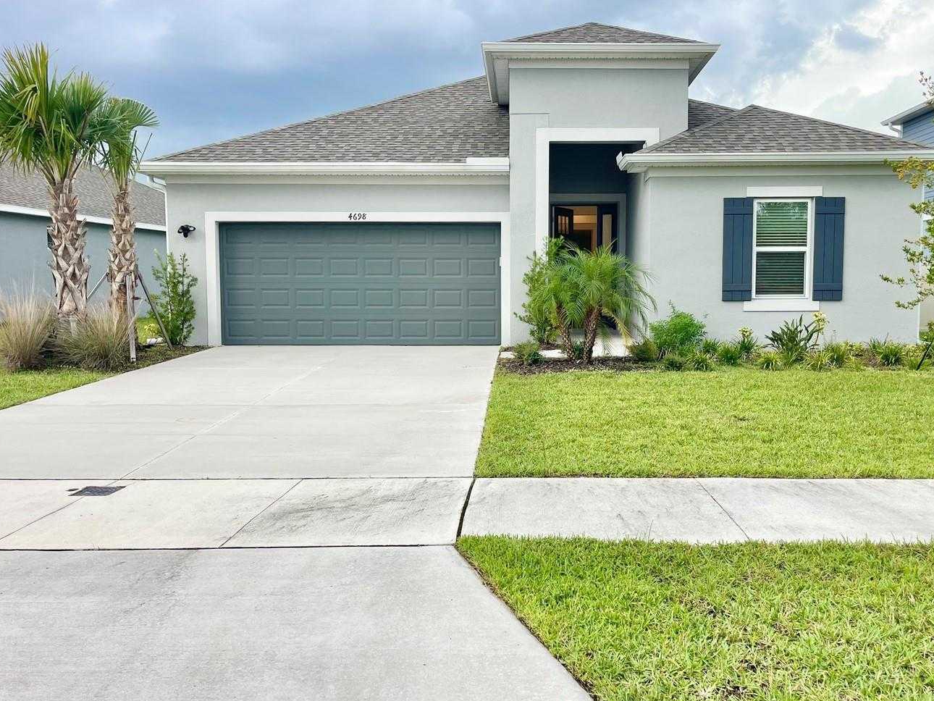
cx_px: 521
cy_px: 353
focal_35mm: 31
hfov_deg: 58.2
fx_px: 837
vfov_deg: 45.5
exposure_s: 1/649
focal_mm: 5.1
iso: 32
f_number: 1.6
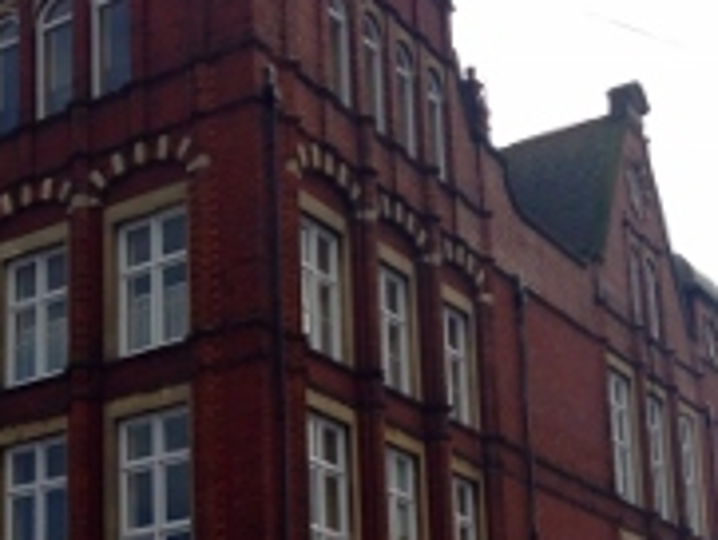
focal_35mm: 82
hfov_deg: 23.6
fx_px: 1702
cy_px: 524
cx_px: 190
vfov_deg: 17.6
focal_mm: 4.12
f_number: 2.4
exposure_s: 1/2358
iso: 80
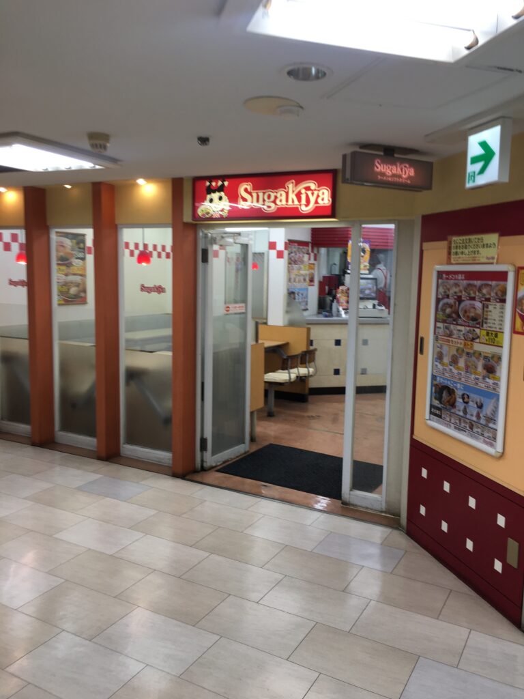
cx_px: 262
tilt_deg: -4.3
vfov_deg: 61.7
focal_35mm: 29
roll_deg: +0.1
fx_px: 585
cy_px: 350
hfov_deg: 48.2
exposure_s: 1/60
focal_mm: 4.15
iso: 25
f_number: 2.2
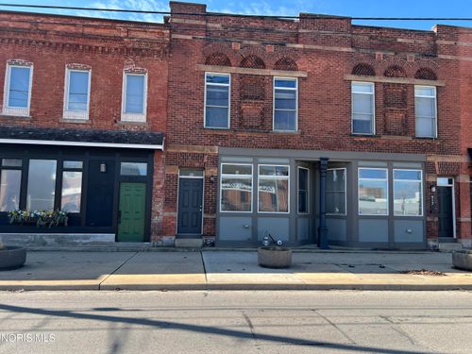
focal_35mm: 26
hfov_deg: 67.3
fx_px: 355
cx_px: 236
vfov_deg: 53.1
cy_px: 177
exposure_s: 1/1079
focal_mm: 5.7
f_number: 1.5
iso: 50
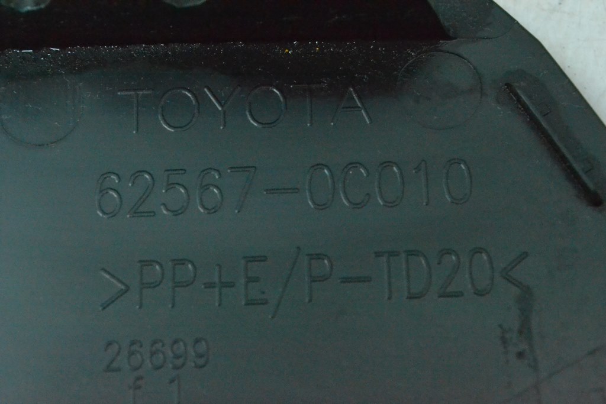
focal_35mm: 82
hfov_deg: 24.6
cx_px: 303
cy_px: 202
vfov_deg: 16.6
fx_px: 1389
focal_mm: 55
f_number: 10
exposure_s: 1/160
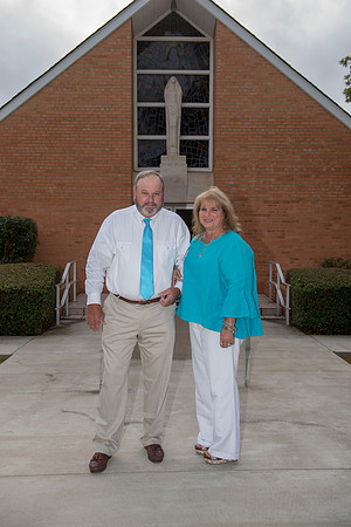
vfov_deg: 54.4
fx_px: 512
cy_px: 264
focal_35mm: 35
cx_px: 176
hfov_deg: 37.9
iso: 64
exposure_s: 1/250
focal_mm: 35
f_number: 4.5
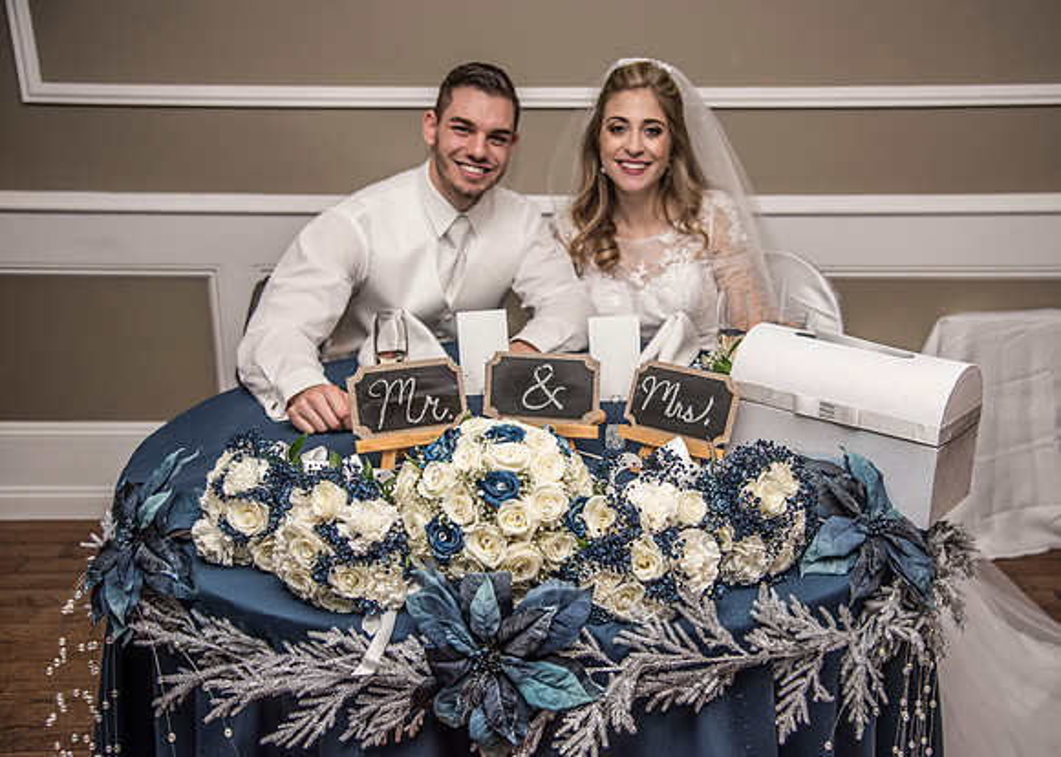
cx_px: 569
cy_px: 378
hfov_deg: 47.5
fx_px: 1203
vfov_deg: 34.9
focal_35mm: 40
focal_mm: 38
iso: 1000
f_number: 4
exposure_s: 1/200
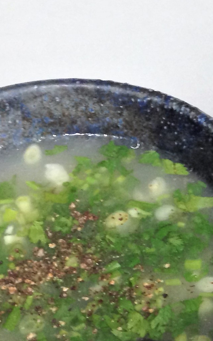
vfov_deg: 17.8
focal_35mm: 112
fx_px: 1040
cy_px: 396
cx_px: 352
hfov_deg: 11.1
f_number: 2.4
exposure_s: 1/20
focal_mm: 4.12
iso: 160
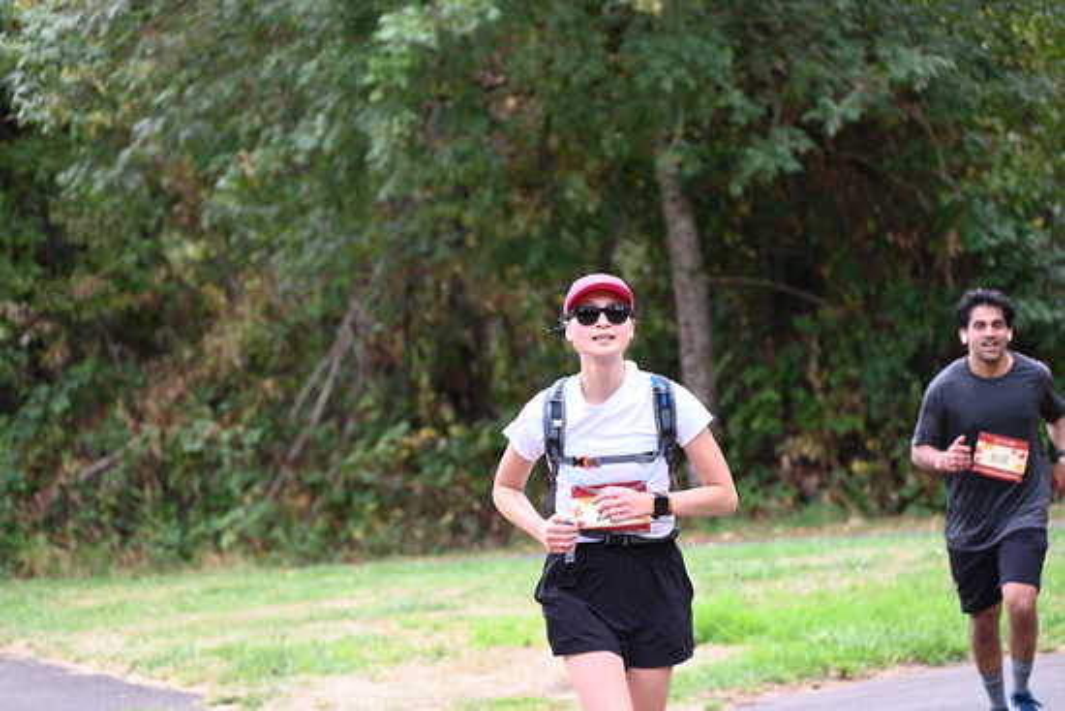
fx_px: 5918
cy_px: 356
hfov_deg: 10.3
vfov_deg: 6.9
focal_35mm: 200
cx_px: 532
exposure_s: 1/250
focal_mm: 200
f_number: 6.3
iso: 720
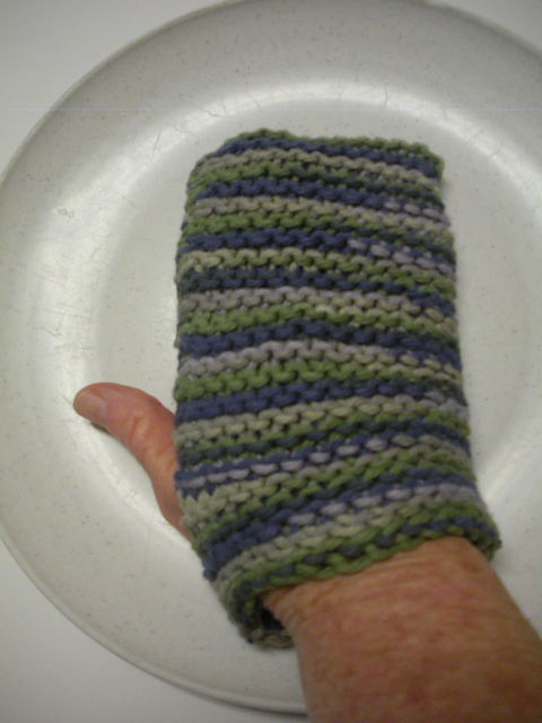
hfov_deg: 40.7
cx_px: 271
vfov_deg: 52.6
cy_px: 362
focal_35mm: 35
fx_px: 731
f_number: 3.5
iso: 330
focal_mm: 6.3
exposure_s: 1/57.5
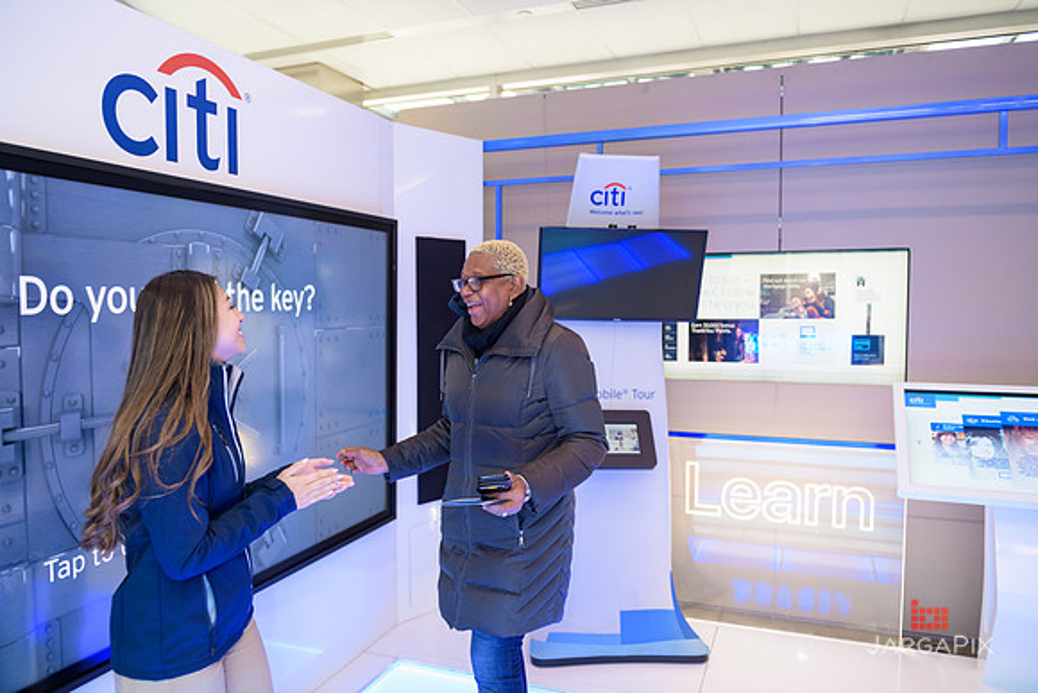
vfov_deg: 49.6
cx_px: 519
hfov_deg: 69.4
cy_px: 346
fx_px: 750
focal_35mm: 26
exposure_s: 1/125
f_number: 3.2
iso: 1000
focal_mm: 26
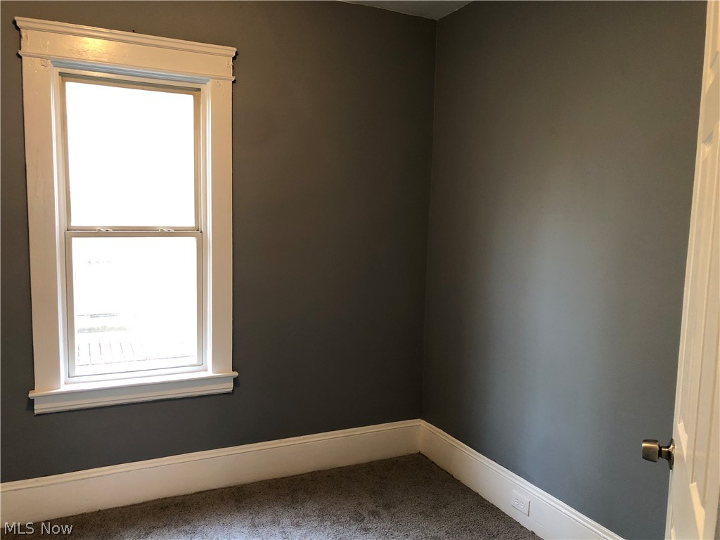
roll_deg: -0.7
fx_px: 582
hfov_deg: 63.4
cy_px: 270
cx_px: 360
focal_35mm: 28
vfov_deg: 49.7
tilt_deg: -6.3
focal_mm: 4
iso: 80
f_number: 1.8
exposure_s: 1/15
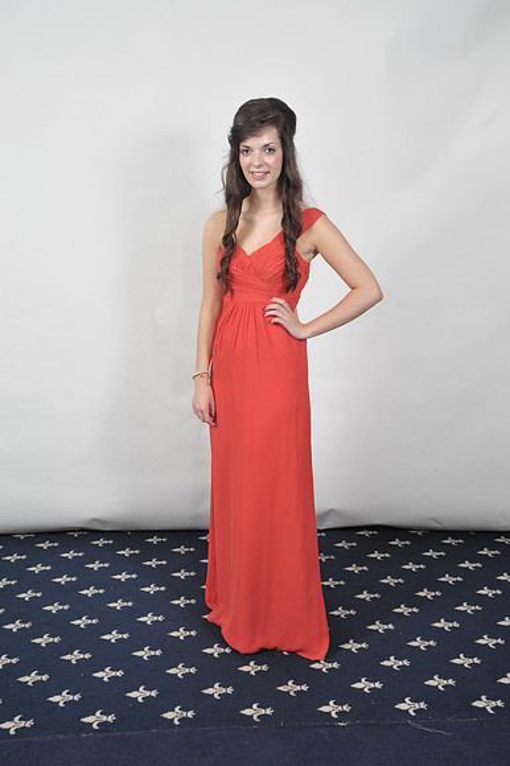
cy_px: 383
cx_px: 255
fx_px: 893
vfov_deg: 46.4
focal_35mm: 42
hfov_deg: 31.9
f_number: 7.1
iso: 1000
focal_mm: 42
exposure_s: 1/160
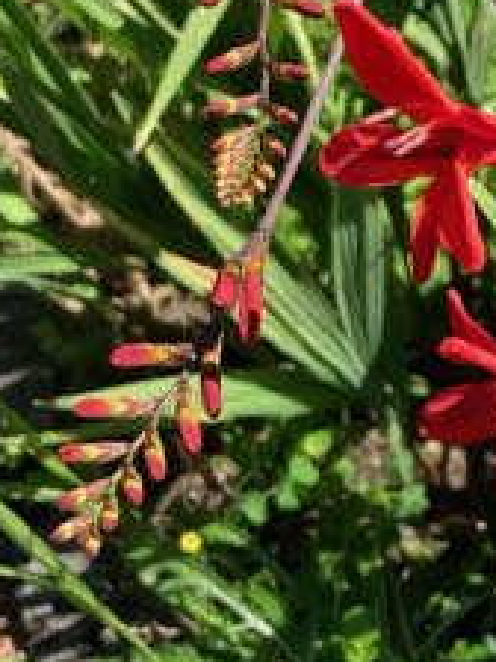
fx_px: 1433
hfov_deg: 18.5
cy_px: 514
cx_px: 608
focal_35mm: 75
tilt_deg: -53.7
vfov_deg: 25.6
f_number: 1.8
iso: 32
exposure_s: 1/674
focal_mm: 3.99
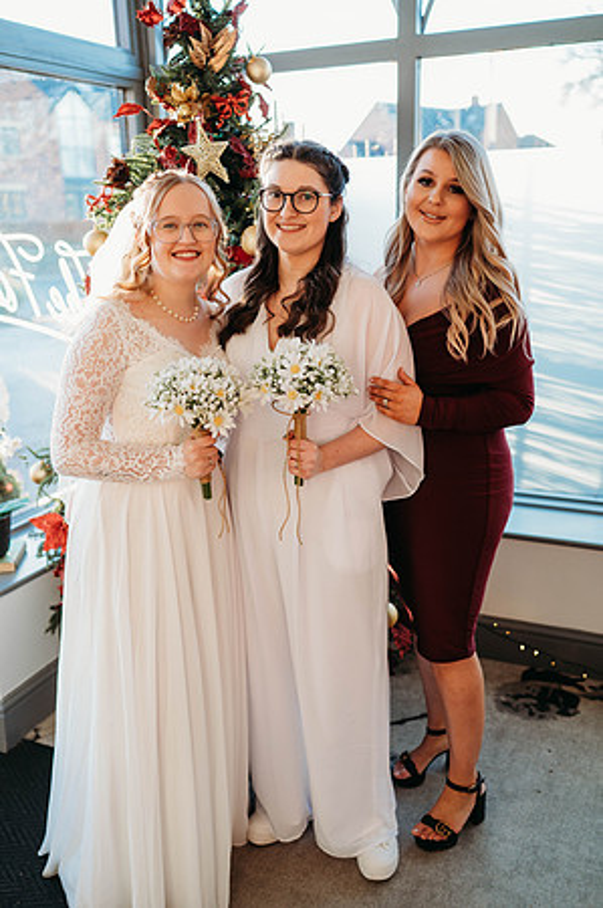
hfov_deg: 37.8
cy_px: 454
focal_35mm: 35
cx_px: 302
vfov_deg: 54.5
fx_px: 881
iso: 320
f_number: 2.2
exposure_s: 1/200
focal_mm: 35
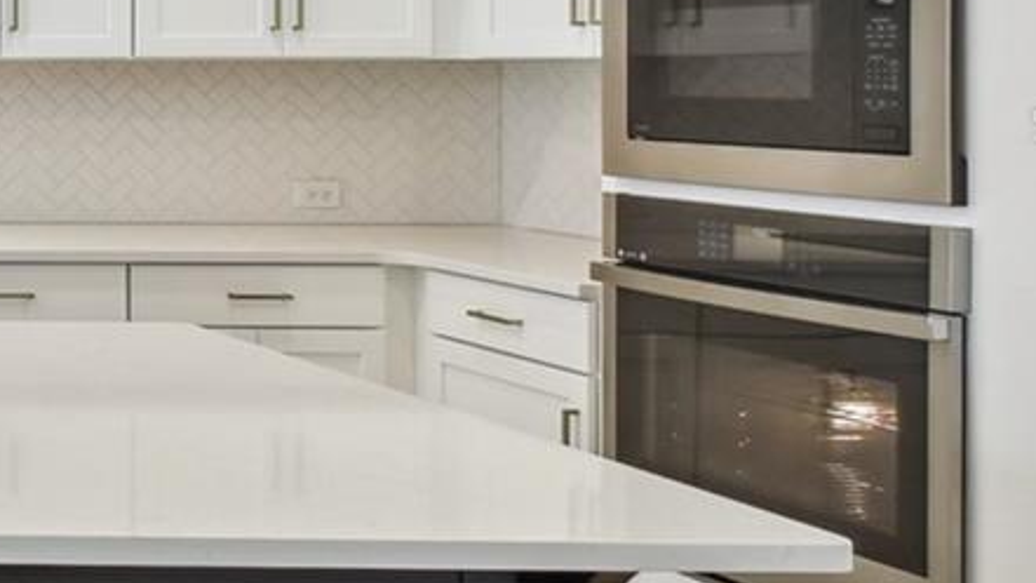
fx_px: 1566
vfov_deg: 20.9
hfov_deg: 24.7
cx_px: -639
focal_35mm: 57
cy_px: 125
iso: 100
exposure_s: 1/20
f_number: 7.1
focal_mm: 10
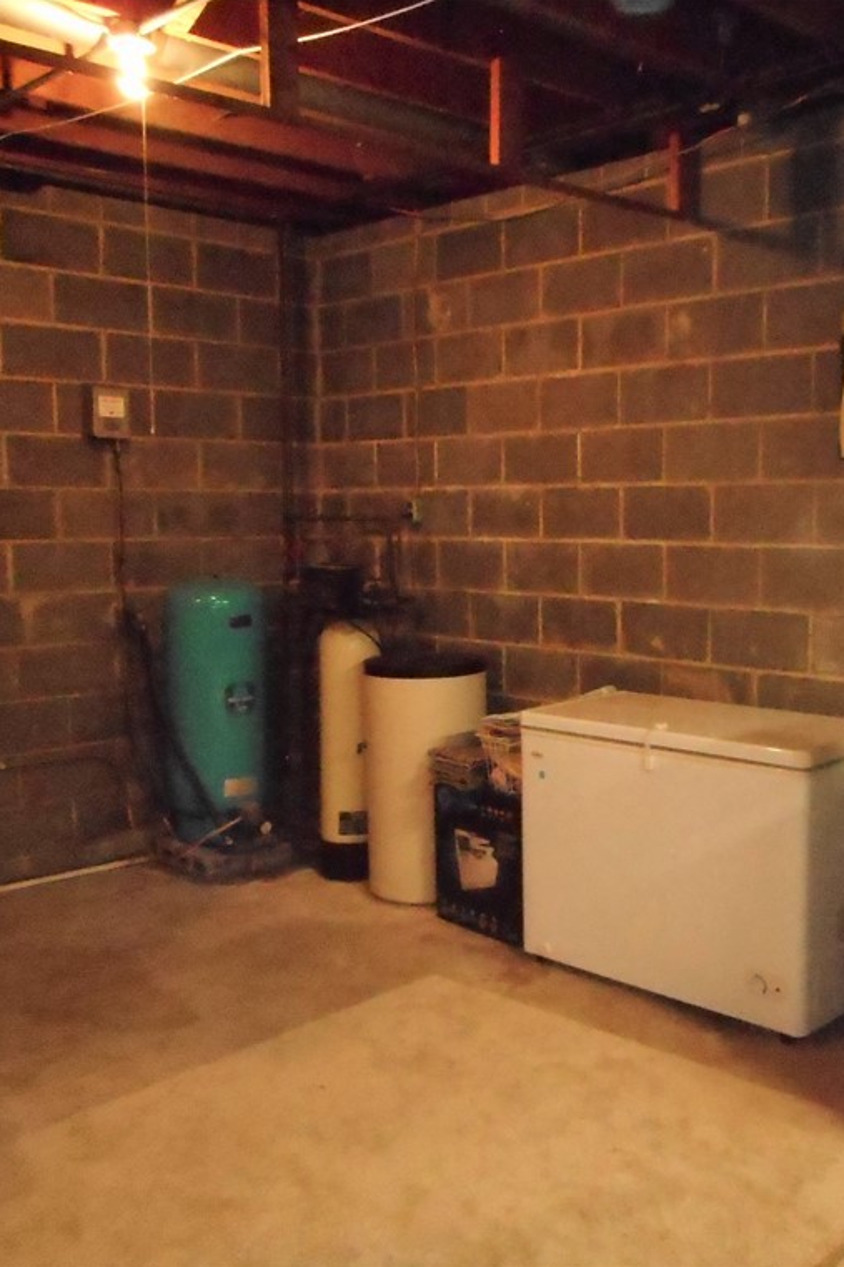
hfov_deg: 37.3
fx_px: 1231
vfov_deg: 54.4
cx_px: 584
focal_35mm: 35
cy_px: 636
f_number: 3.7
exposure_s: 1/25
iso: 1600
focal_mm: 4.5
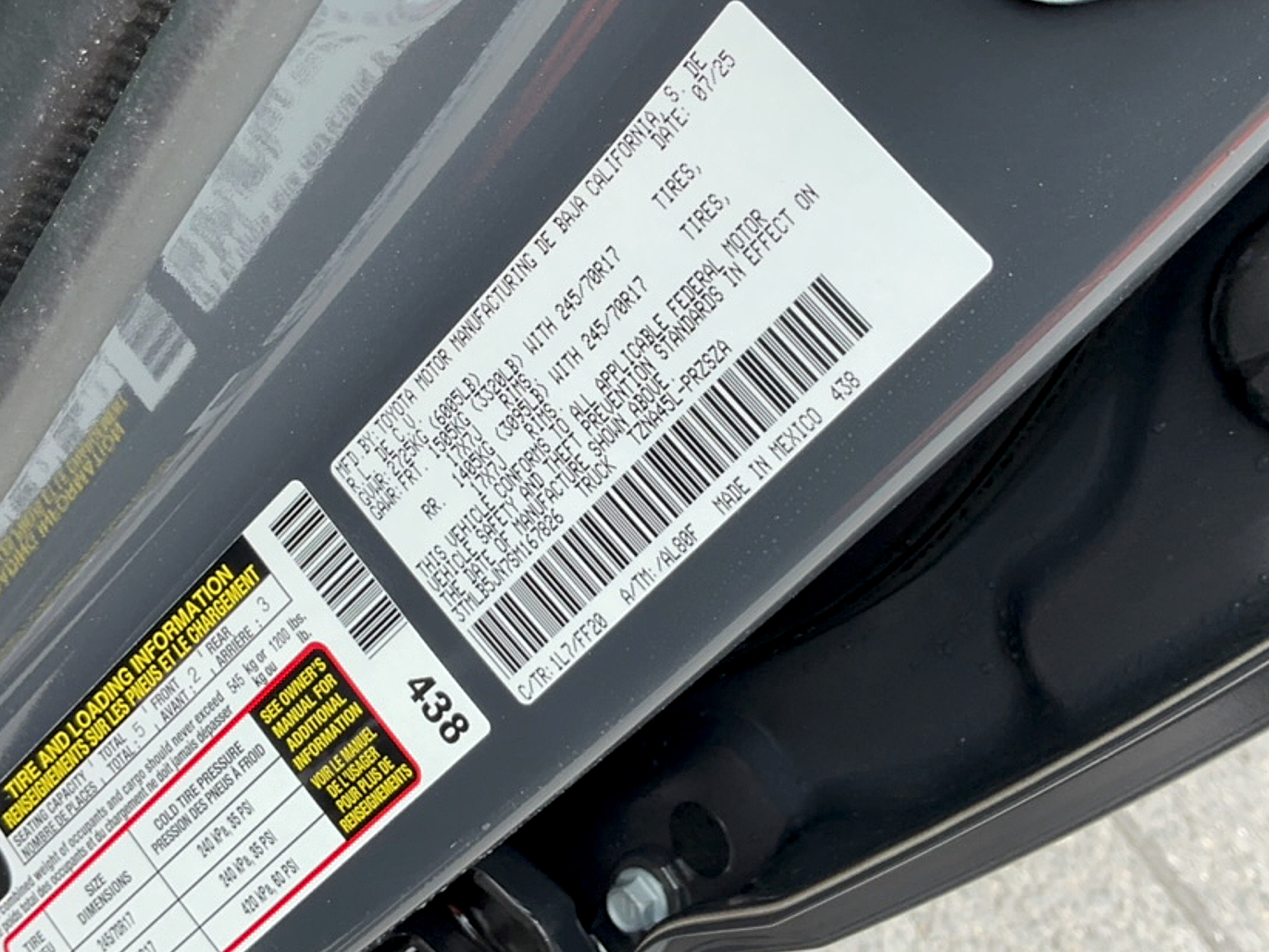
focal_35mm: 35
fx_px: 1283
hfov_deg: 52.4
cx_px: 547
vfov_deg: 40.6
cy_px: 414
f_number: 1.8
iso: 20
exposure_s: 1/120
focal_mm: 3
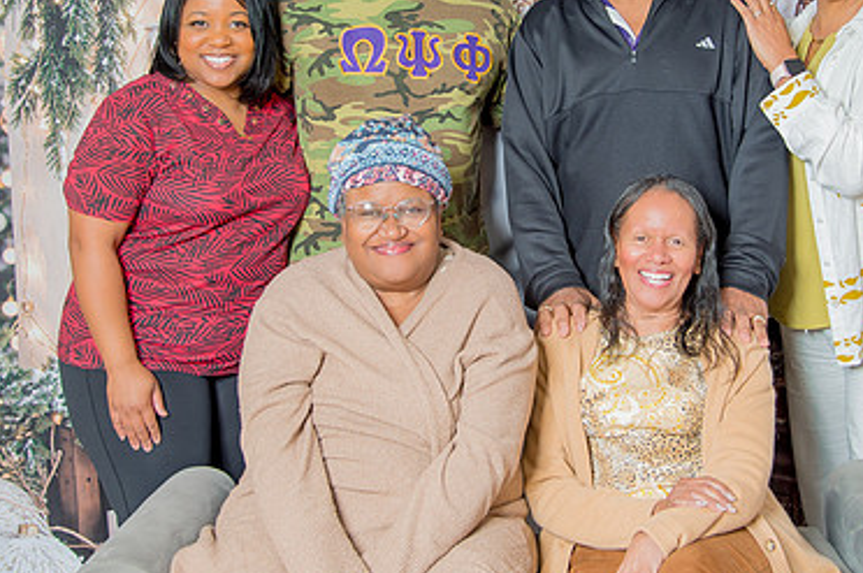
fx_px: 1317
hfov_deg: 36.2
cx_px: 505
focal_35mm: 55
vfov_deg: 24.4
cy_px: 176
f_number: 4
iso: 100
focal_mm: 34
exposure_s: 1/200
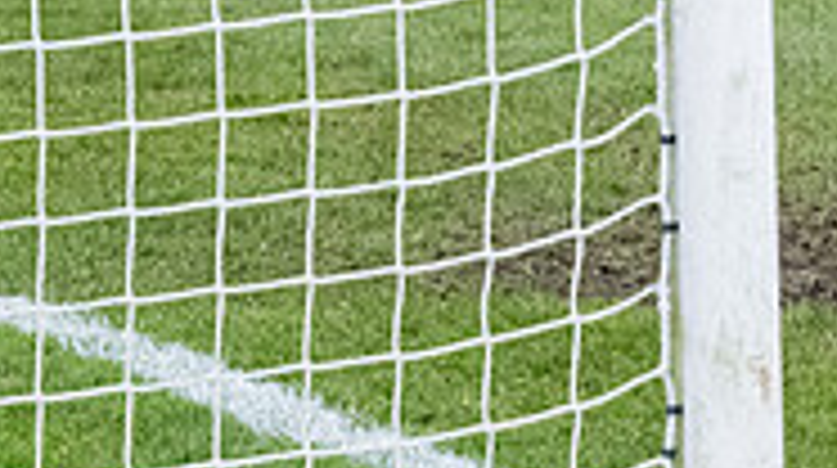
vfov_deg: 2.5
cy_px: -436
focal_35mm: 473
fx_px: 10483
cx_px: -146
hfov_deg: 4.6
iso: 4000
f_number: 4
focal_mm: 83
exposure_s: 1/1250
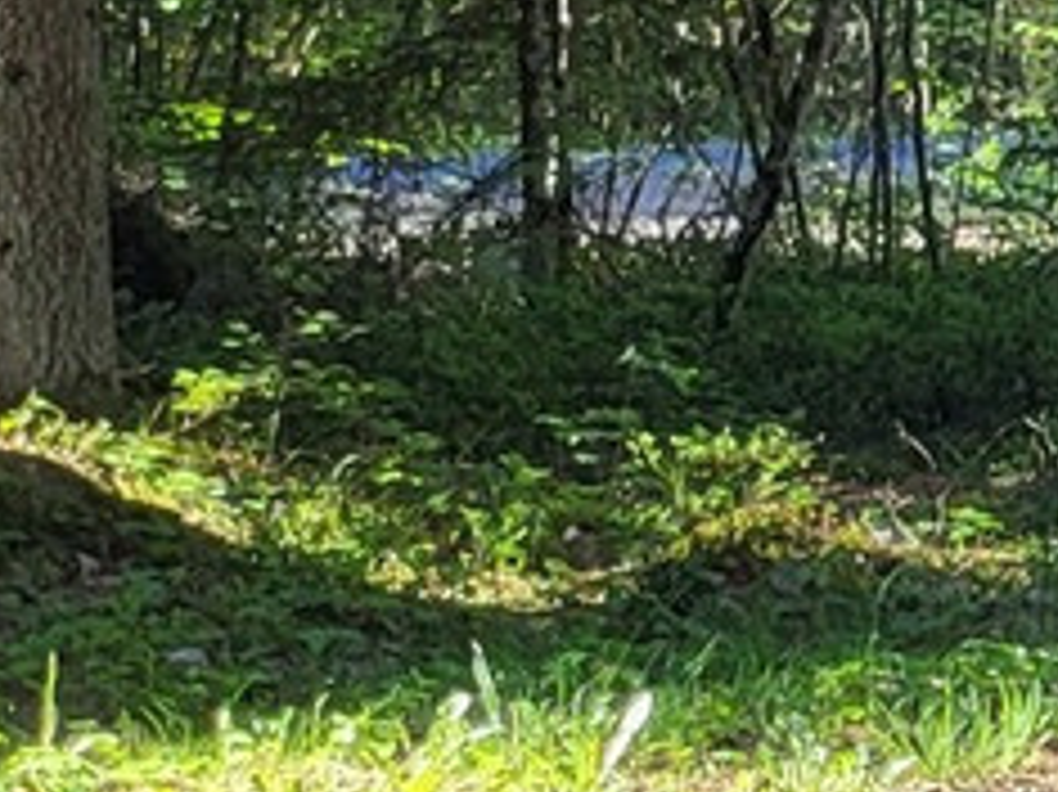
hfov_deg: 9.1
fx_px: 5407
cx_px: 3160
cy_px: 572
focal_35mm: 177
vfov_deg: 8.4
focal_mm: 5.4
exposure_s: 1/322
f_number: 1.8
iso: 40
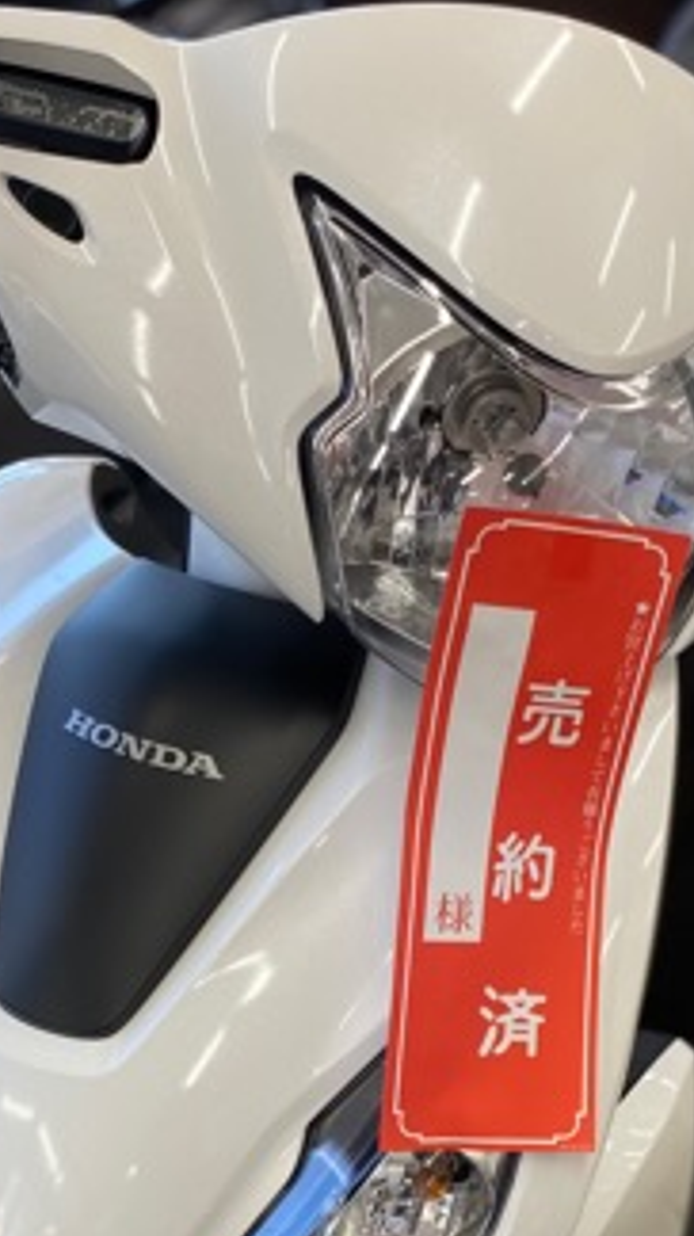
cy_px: 1030
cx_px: 370
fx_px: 1834
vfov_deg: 35.7
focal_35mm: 56
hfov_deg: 21.4
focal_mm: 4.25
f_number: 1.8
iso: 40
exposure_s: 1/122
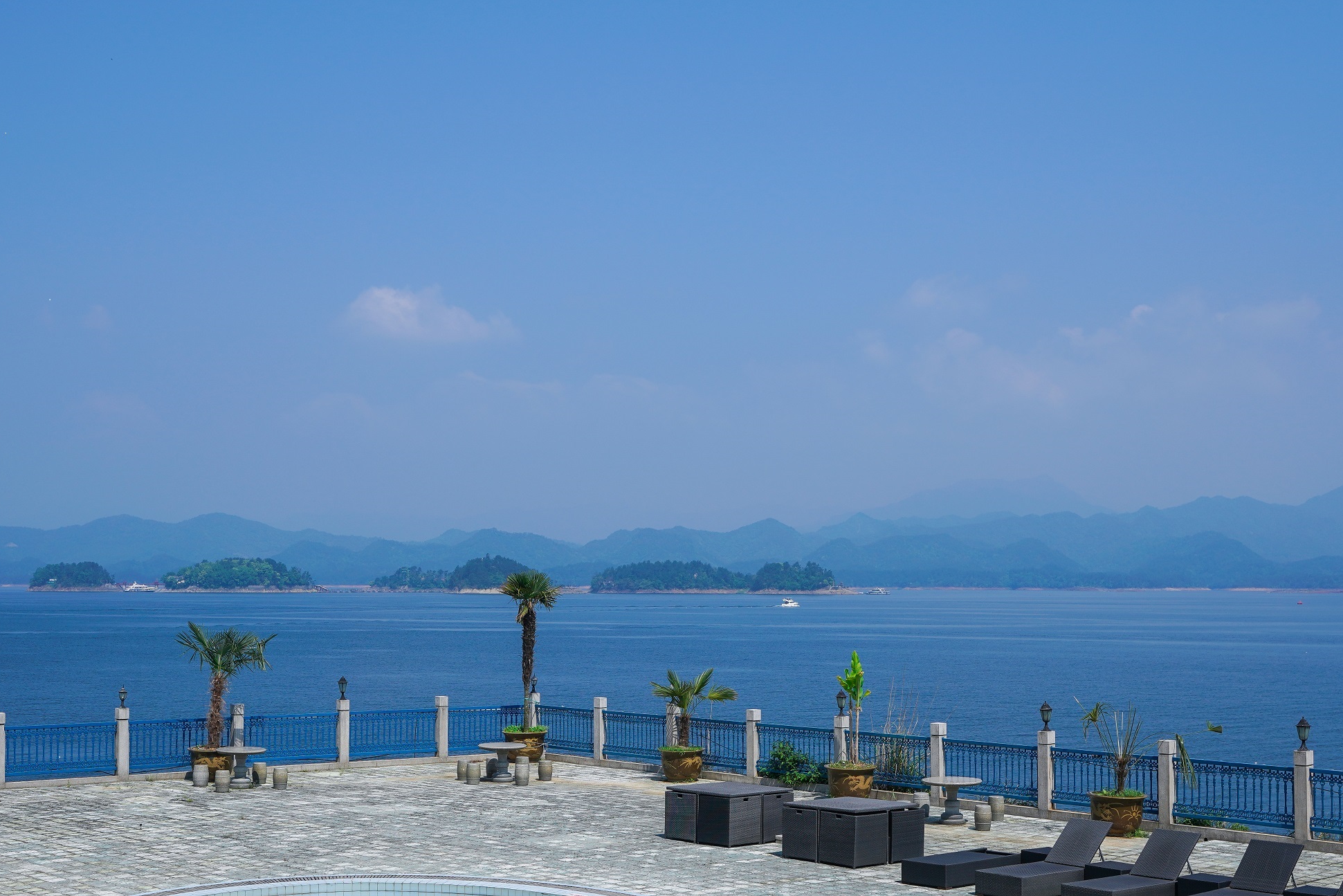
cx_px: 673
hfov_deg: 38.9
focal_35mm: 51
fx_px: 1903
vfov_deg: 26.4
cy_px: 581
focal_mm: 33
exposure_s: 1/800
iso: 100
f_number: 6.3
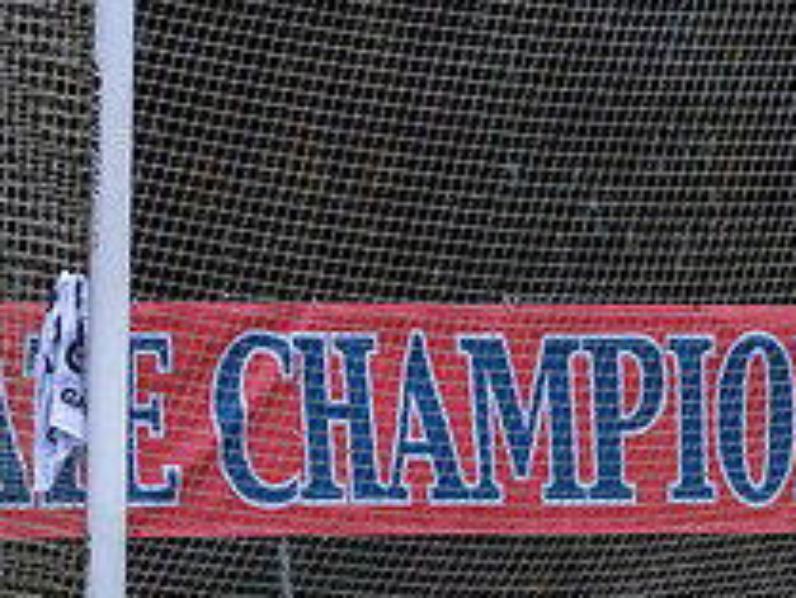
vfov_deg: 1.7
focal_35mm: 863
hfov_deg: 2.3
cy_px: 409
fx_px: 19856
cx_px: 650
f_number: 5.6
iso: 3200
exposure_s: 1/1000
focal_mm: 247
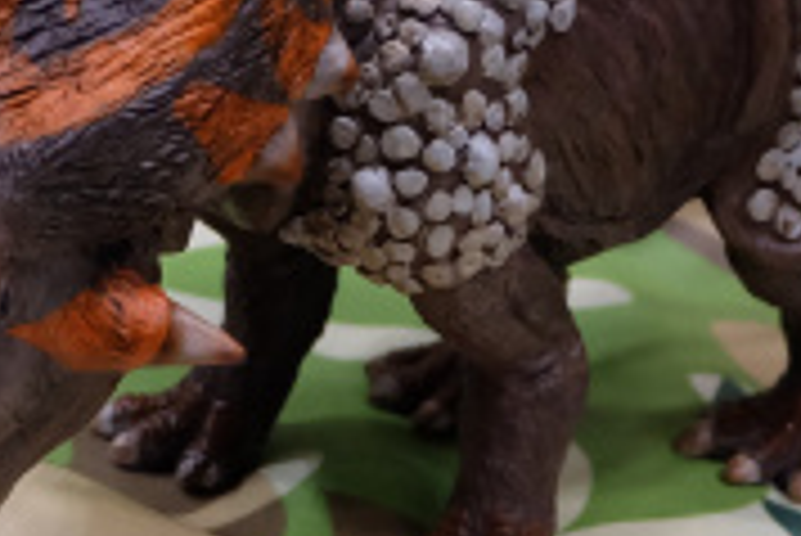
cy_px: 146
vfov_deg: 10.6
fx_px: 2895
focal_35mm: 130
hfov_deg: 15.7
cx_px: 468
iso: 2000
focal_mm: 19.2
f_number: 3.8
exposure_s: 1/125
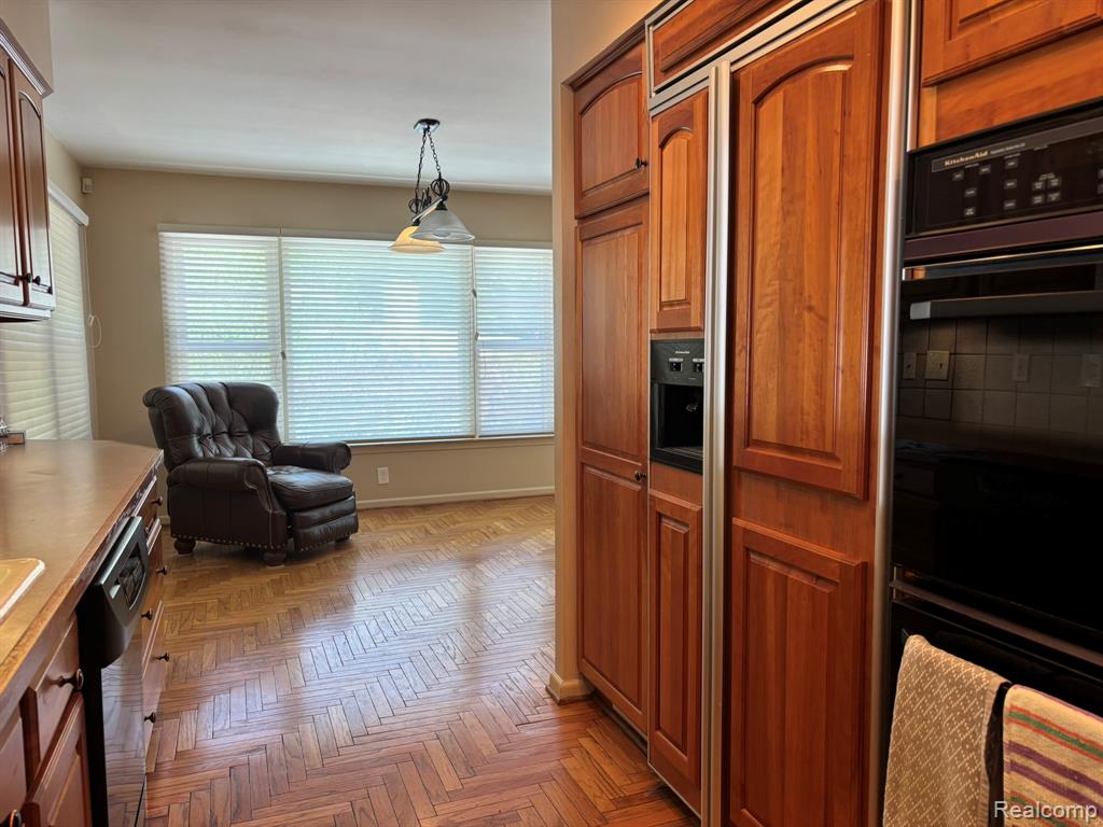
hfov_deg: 67.3
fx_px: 828
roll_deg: +0.1
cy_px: 414
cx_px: 552
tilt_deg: -5.1
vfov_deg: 53.1
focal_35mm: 26
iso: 80
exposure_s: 1/120
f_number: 1.6
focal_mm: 5.96
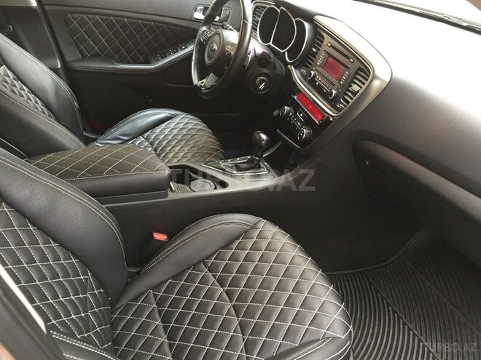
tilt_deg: -34.8
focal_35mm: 29
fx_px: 403
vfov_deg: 48.2
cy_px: 180
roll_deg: -4.2
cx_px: 240
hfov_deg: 61.7
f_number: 2.2
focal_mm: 4.15
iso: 200
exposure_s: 1/33
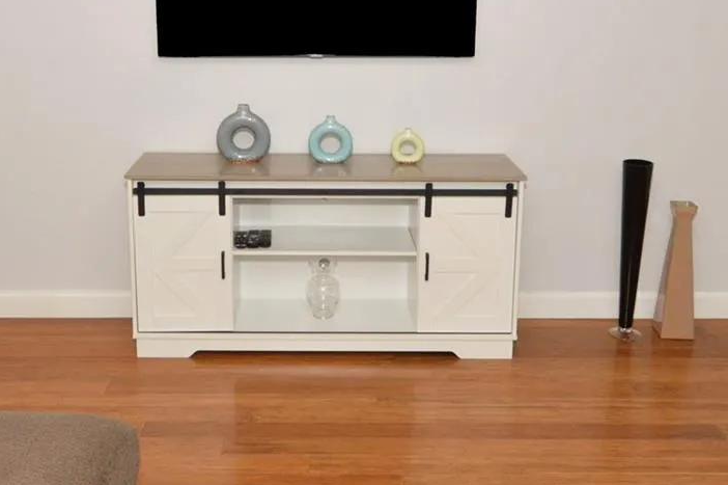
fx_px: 829
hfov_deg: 47.3
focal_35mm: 41
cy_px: 143
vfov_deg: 32.2
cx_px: 313
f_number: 9
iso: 800
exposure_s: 1/50
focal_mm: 12
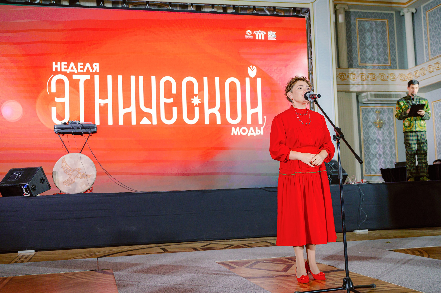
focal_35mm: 42
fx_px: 514
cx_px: 220
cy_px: 146
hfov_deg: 46.4
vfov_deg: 31.8
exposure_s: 1/125
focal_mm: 42
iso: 3200
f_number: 4
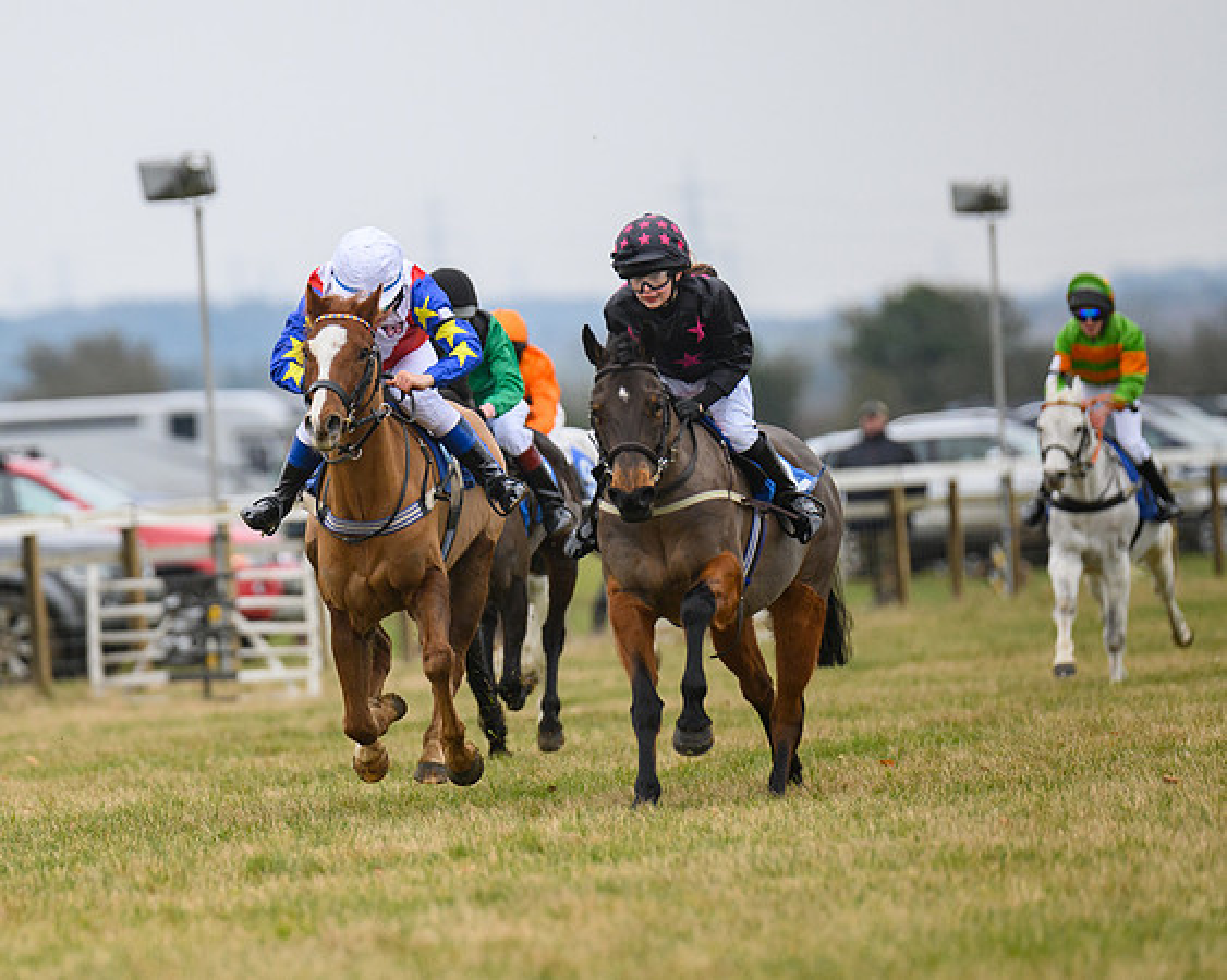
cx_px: 254
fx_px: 13494
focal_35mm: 372
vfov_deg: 4.2
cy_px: 434
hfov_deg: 5.2
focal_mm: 250
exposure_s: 1/800
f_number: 4
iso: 800
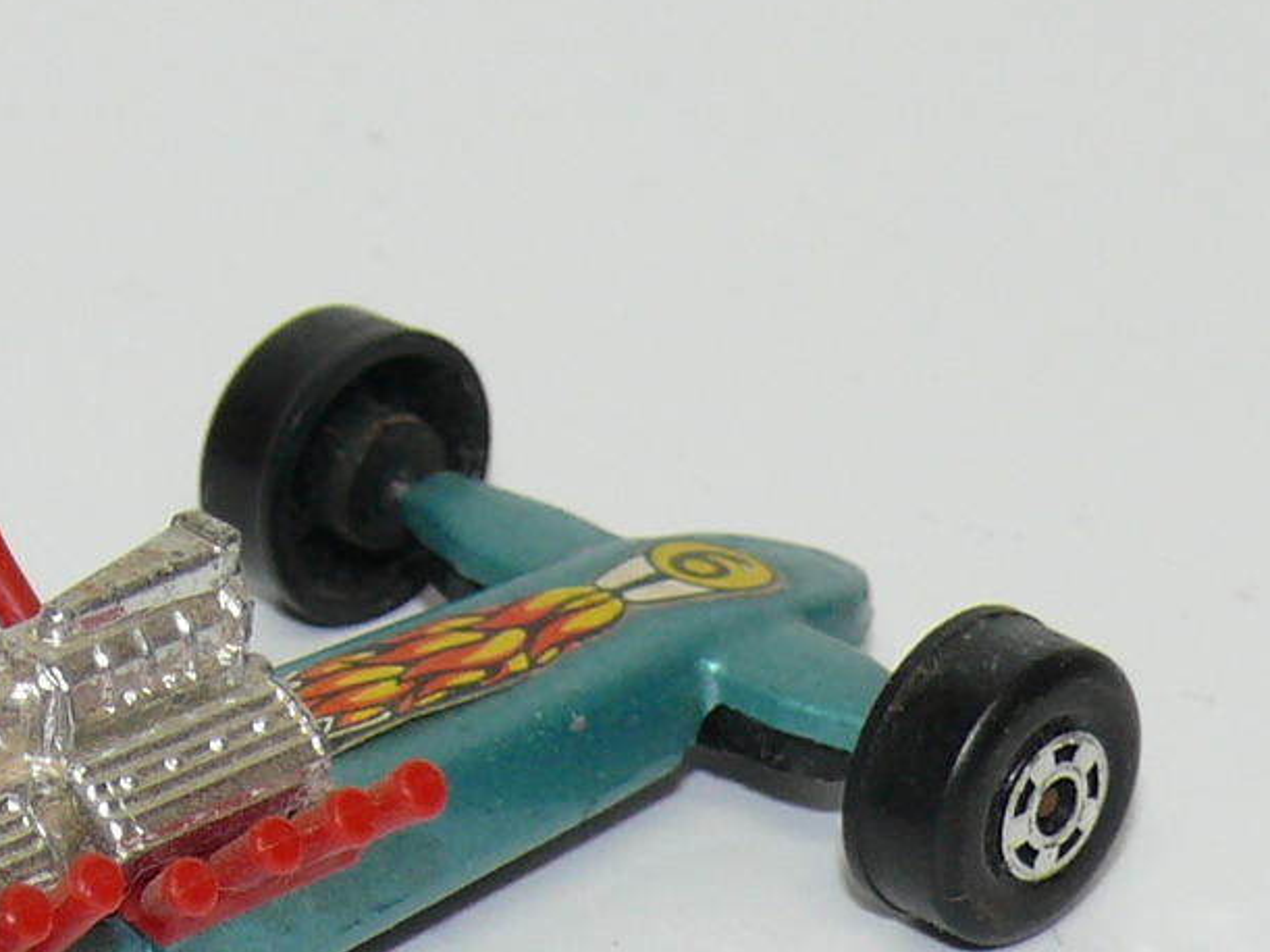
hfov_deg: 7.2
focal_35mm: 275
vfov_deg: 5.4
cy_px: 786
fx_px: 10087
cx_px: 96
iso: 100
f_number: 4
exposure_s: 1/30
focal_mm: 13.7
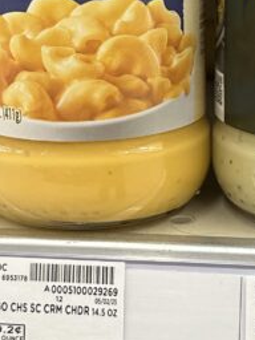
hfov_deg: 15.4
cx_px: 169
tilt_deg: -17.8
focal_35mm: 96
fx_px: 943
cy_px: 135
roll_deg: -0.6
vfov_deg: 20.4
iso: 160
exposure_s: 1/62
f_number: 1.78
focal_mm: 6.86
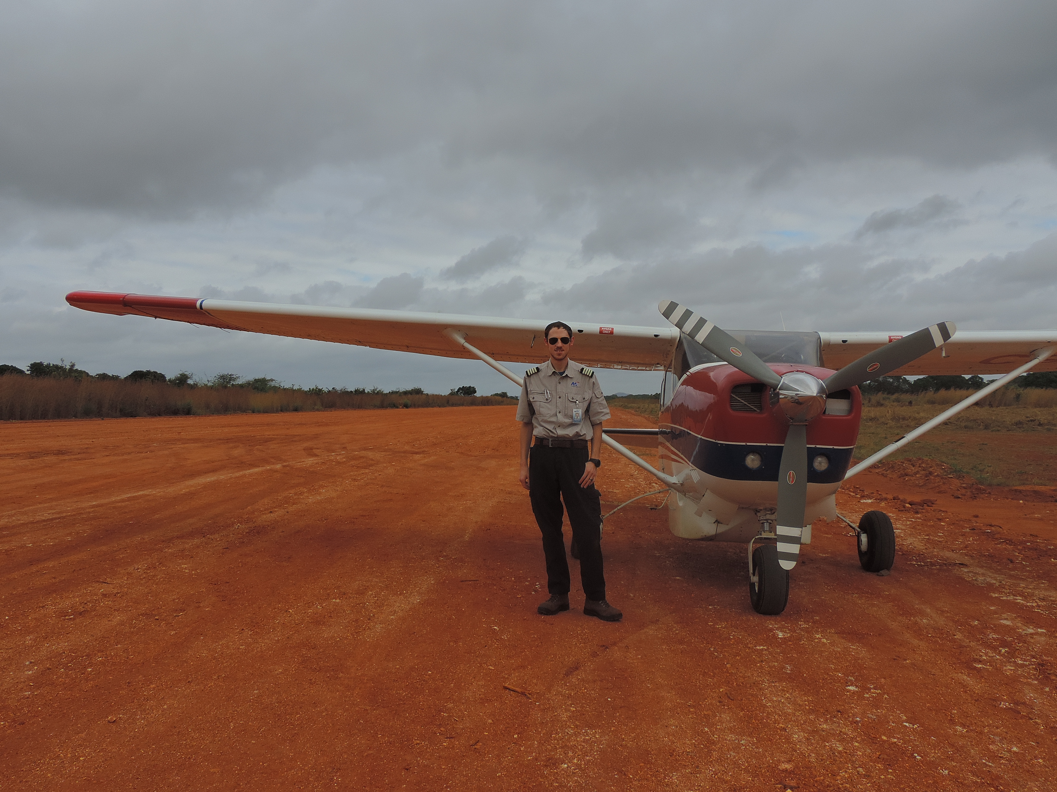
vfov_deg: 46.8
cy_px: 396
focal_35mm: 30
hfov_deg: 60.0
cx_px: 528
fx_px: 916
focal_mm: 5.3
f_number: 3.5
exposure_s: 1/1250
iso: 80
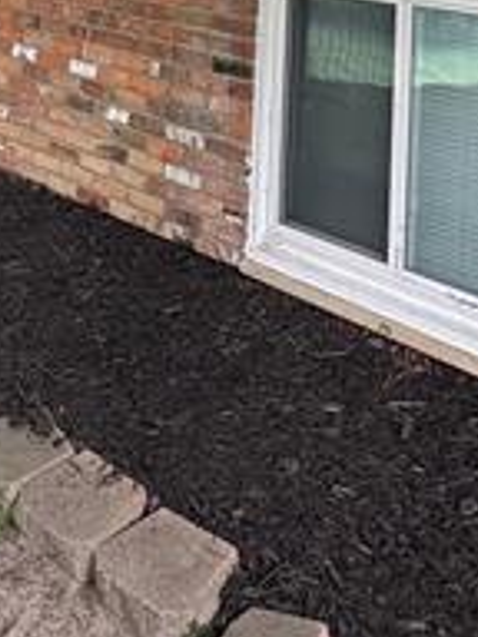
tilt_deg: +4.5
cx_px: 266
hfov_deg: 26.1
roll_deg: -2.7
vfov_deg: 28.5
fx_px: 1031
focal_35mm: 56
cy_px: -182
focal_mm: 2.22
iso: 50
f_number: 2.2
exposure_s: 1/99
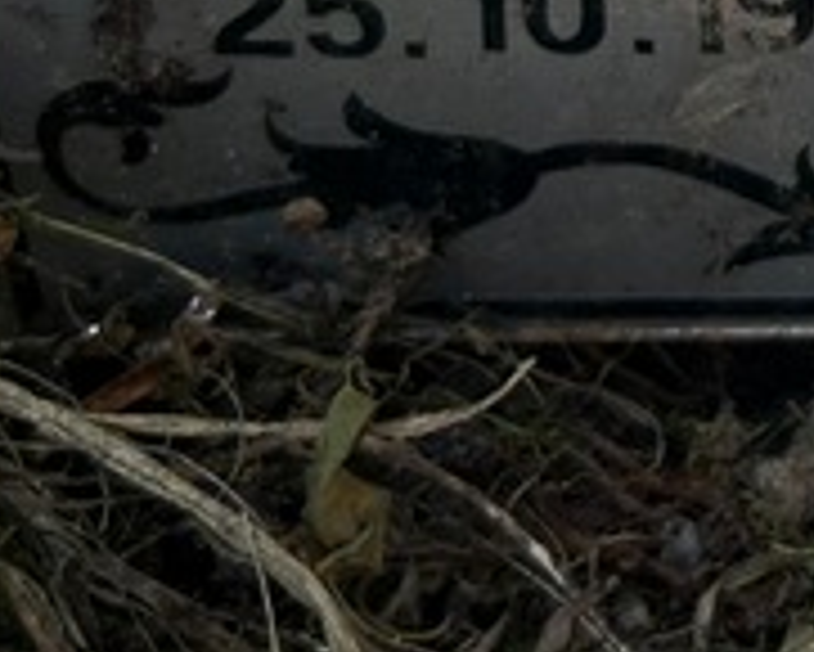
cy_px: -337
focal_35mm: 112
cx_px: 1093
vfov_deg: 13.0
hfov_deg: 16.1
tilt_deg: -51.4
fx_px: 2700
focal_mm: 5.7
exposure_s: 1/1079
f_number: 1.5
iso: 50
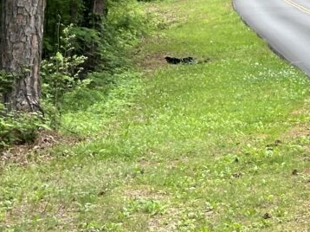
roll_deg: -0.4
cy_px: -134
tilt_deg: +3.6
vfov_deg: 8.9
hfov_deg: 11.9
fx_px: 1441
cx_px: 430
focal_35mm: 161
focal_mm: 6.86
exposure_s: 1/283
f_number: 1.78
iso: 64
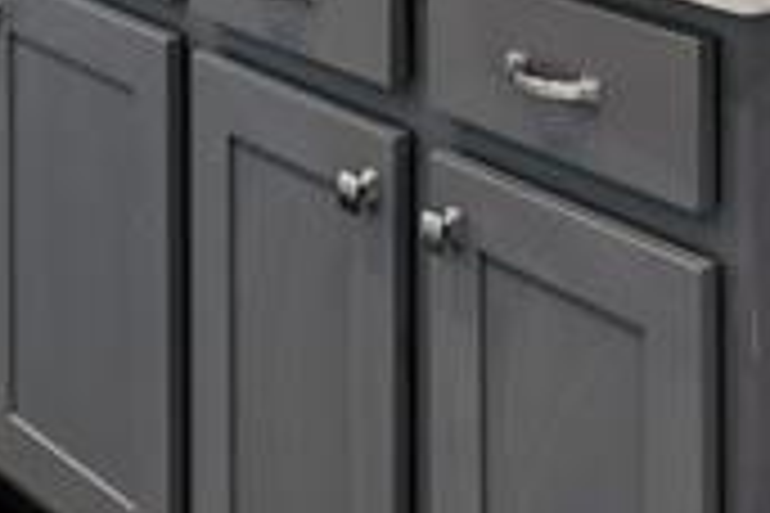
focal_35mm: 90
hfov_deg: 21.6
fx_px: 1925
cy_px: -567
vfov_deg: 12.9
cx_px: 811
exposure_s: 1/8
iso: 100
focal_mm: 10
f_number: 7.1
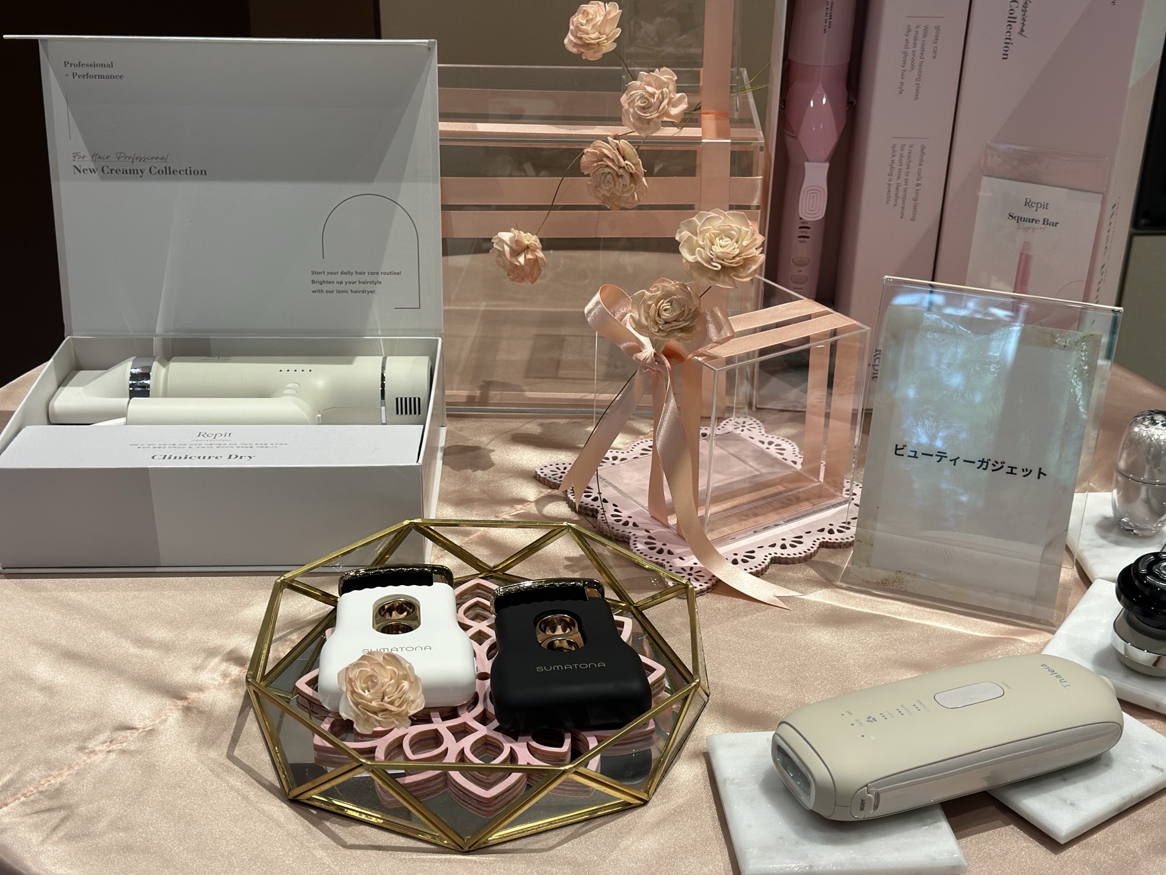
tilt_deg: -28.1
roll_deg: -0.6
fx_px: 1617
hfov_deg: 39.7
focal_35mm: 48
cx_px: 583
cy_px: 438
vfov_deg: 30.3
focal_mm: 6.86
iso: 80
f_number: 1.78
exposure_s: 1/50
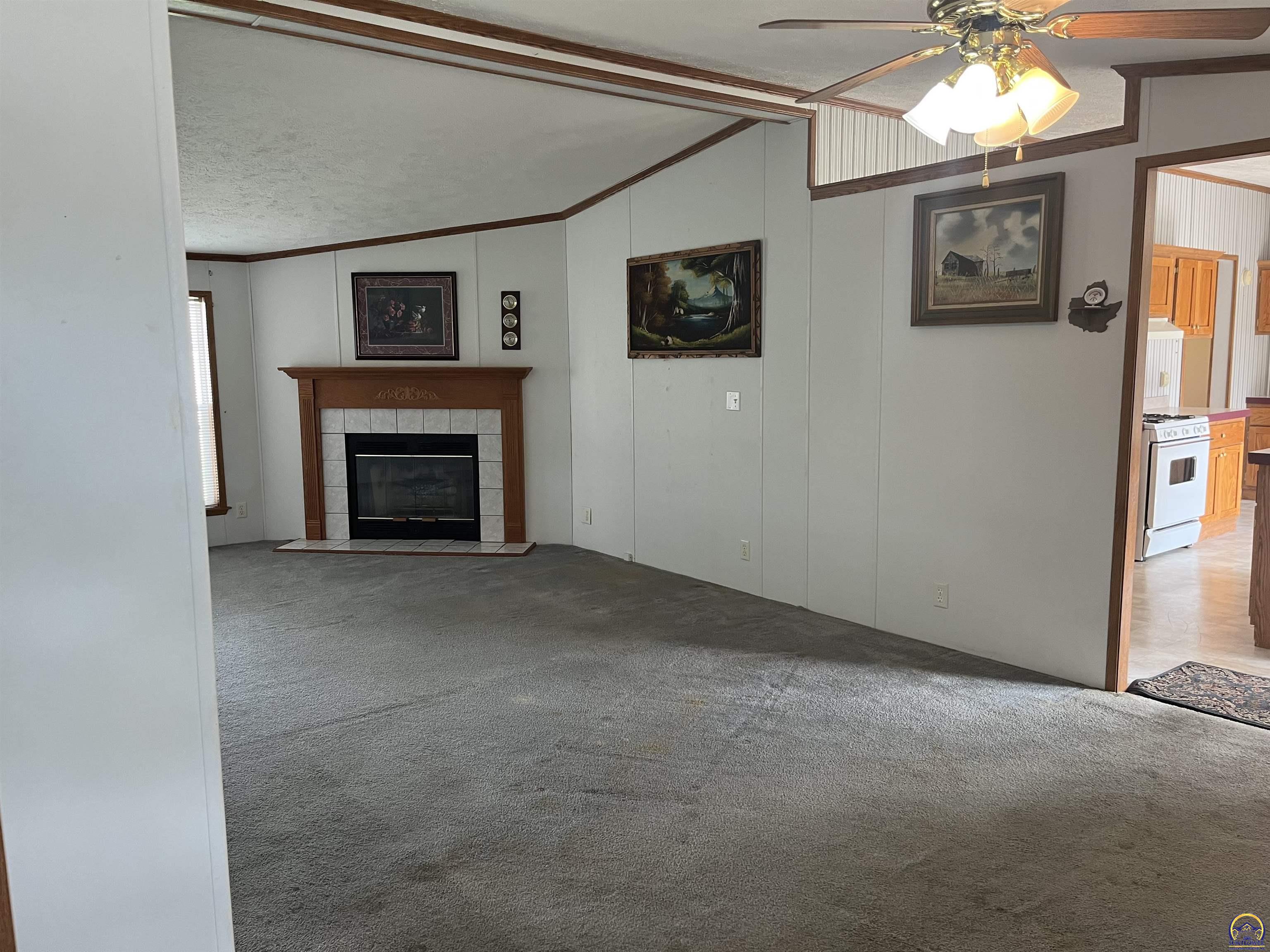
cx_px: 635
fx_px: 954
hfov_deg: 67.3
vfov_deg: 53.1
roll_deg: +1.0
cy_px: 476
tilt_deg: -7.2
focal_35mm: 26
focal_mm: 5.1
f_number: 1.6
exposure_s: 1/60
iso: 100
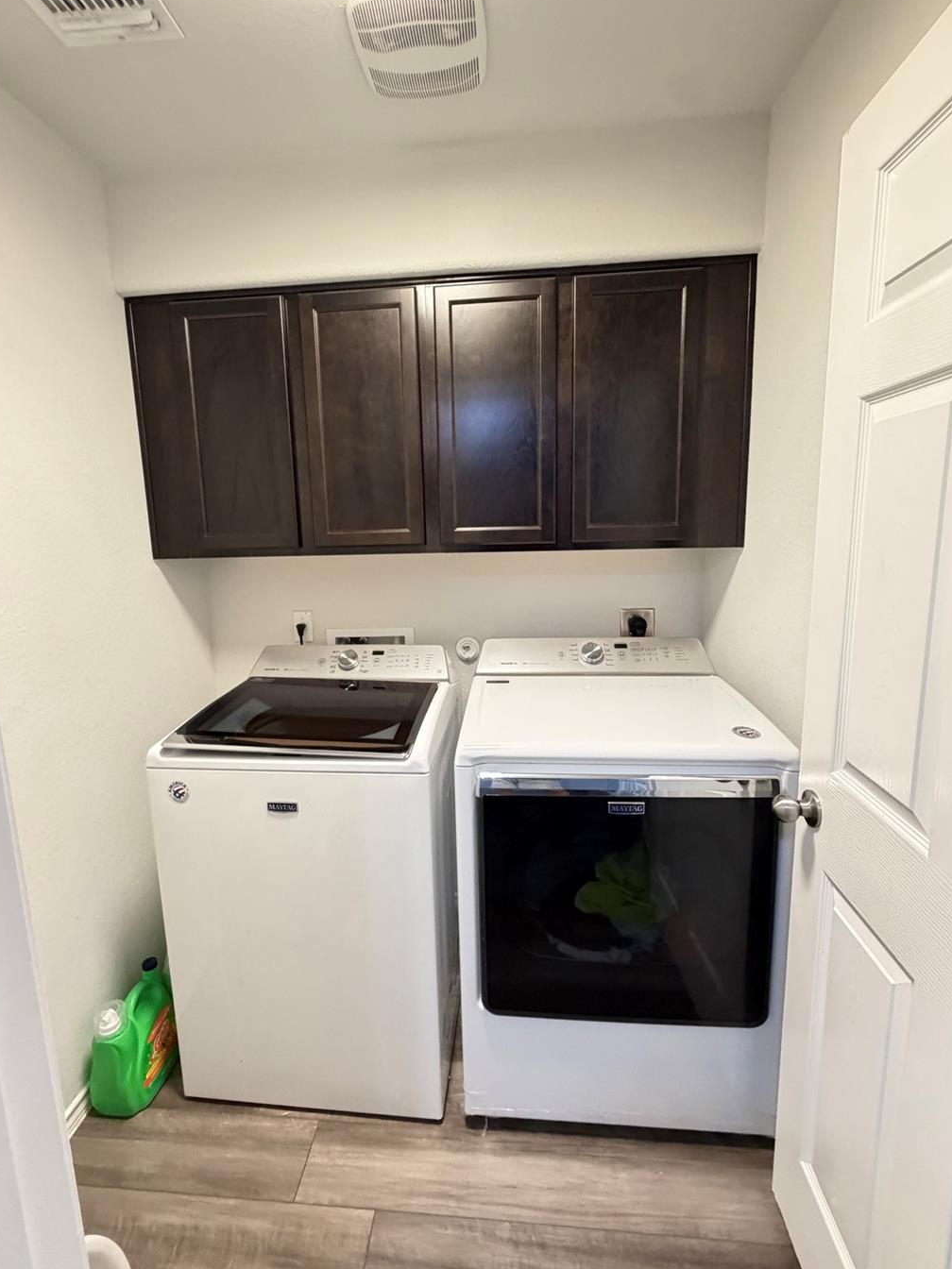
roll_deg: -0.6
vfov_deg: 94.5
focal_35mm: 16
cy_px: 620
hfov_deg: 78.1
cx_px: 456
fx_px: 587
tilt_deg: -5.4
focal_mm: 2.22
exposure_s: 1/60
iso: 500
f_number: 2.2
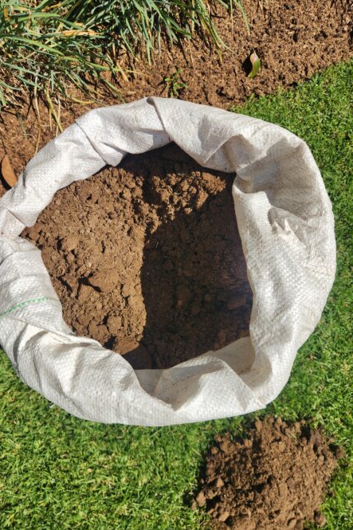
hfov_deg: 53.0
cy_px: 265
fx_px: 353
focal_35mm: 24
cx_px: 155
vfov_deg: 73.8
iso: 20
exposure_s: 1/1874
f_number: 1.8
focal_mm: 5.4
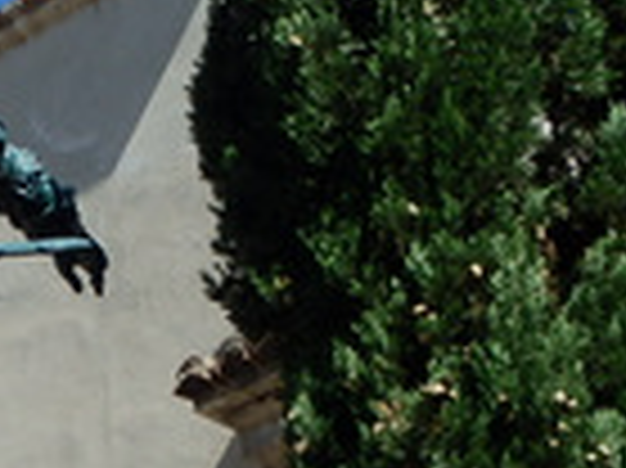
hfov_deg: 6.1
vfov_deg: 4.6
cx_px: -252
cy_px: 425
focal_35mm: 323
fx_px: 5836
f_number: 4.6
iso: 125
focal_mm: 16.1
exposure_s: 1/500
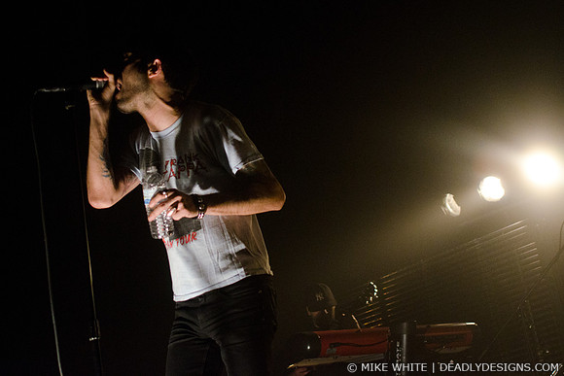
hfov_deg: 37.8
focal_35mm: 52
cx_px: 282
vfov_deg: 25.8
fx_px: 823
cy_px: 188
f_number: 2.8
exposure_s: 1/250
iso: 3200
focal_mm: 35
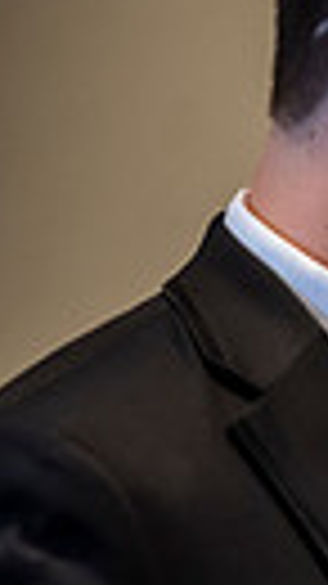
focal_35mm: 795
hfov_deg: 1.5
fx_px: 12308
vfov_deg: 2.7
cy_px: 592
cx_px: 1254
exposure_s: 1/200
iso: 1600
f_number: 2.8
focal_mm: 170
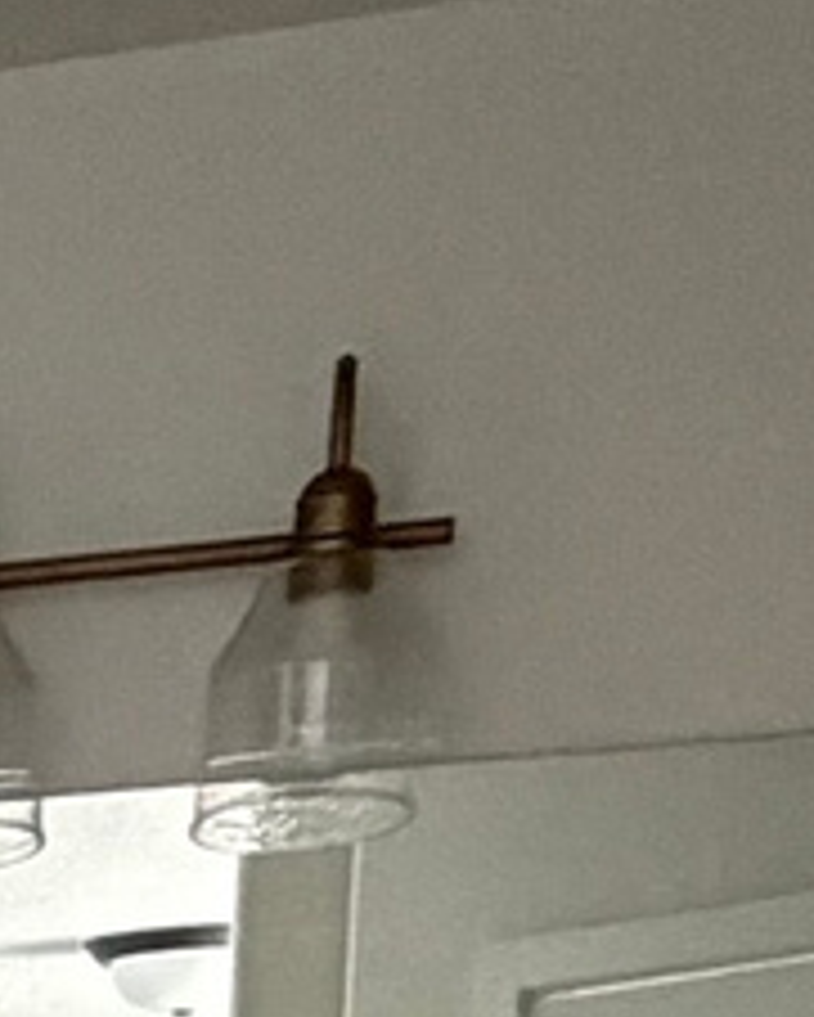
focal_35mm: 124
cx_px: -1300
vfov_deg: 12.8
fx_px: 3732
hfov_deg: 10.3
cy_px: 2241
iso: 500
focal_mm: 2.22
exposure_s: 1/60
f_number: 2.2
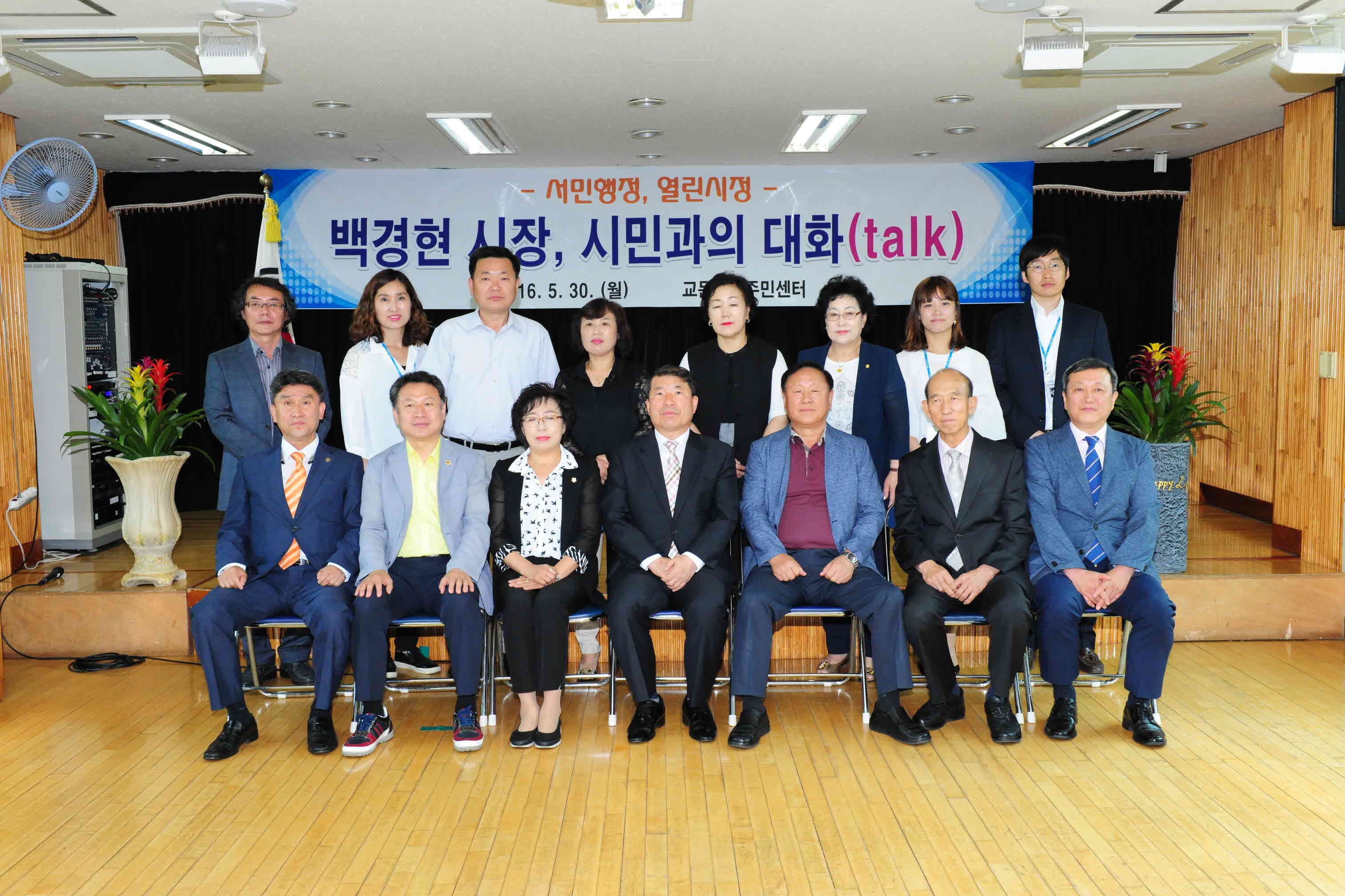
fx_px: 1308
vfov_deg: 37.9
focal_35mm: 35
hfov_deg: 54.4
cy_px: 448
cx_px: 672
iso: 1600
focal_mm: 35
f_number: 8
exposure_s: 1/125
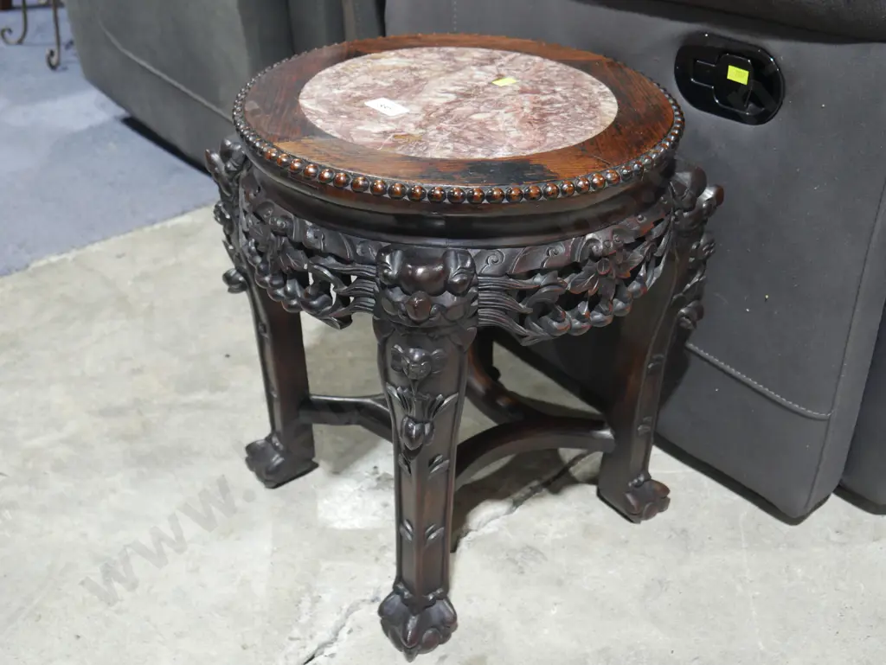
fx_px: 1024
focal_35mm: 40
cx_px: 443
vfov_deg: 36.0
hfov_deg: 46.8
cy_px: 332
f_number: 4.4
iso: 1000
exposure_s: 1/60
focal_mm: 20
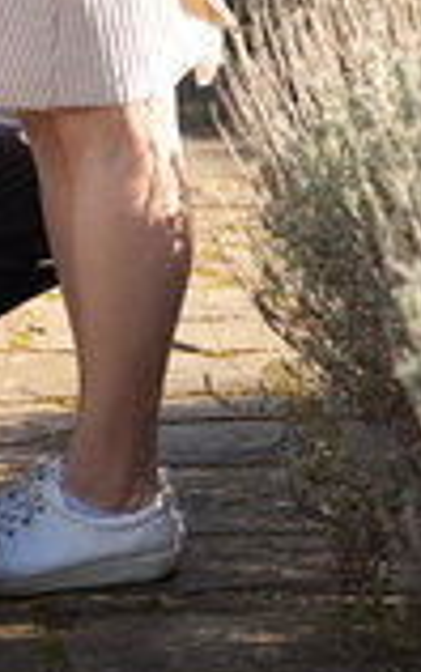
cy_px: -472
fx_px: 5827
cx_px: -72
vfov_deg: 6.5
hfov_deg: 4.1
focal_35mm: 318
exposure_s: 1/800
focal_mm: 82
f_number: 2.8
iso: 100
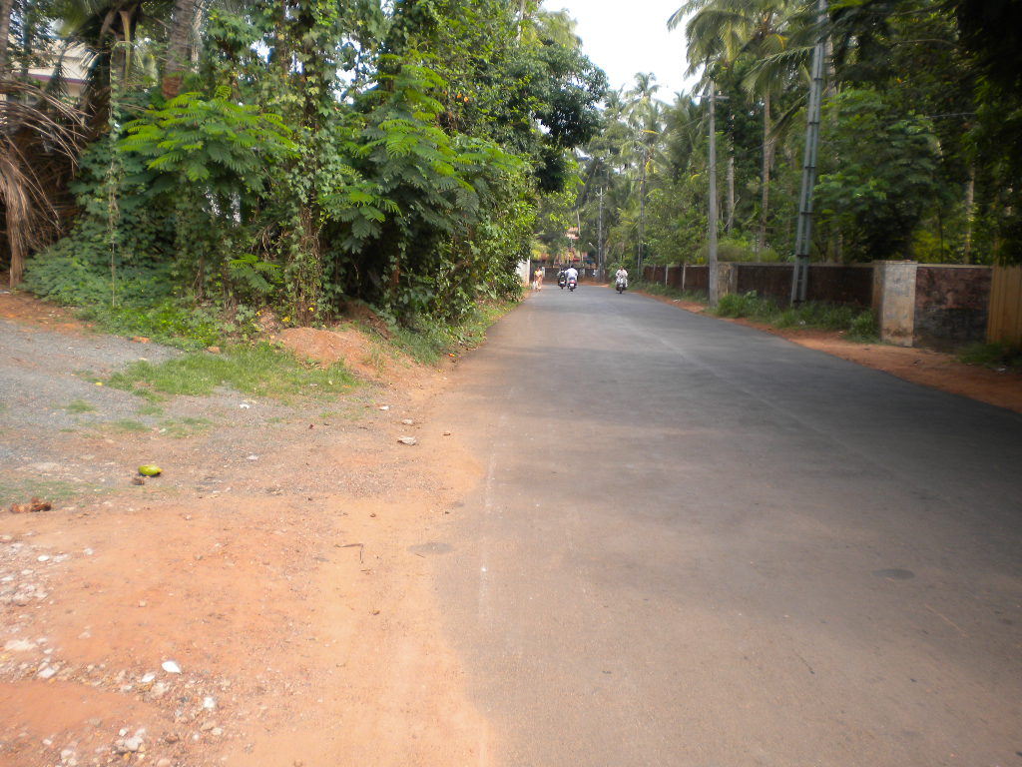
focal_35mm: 35
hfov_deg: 52.6
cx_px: 511
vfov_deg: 40.7
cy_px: 384
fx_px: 1033
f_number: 4.6
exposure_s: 1/148
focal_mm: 6.3
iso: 80
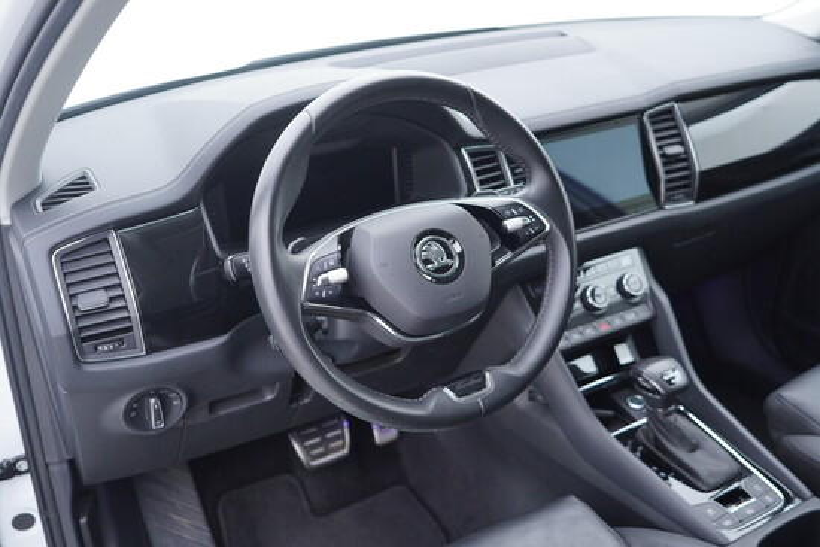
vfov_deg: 36.9
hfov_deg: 53.1
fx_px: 820
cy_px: 274
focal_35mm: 36
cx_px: 410
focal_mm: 24
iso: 320
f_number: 2.8
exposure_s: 1/40
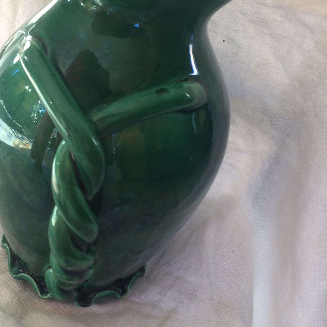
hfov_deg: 40.8
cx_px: 132
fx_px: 438
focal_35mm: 41
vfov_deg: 40.6
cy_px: 120
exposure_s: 1/50
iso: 40
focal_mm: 4.15
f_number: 2.2
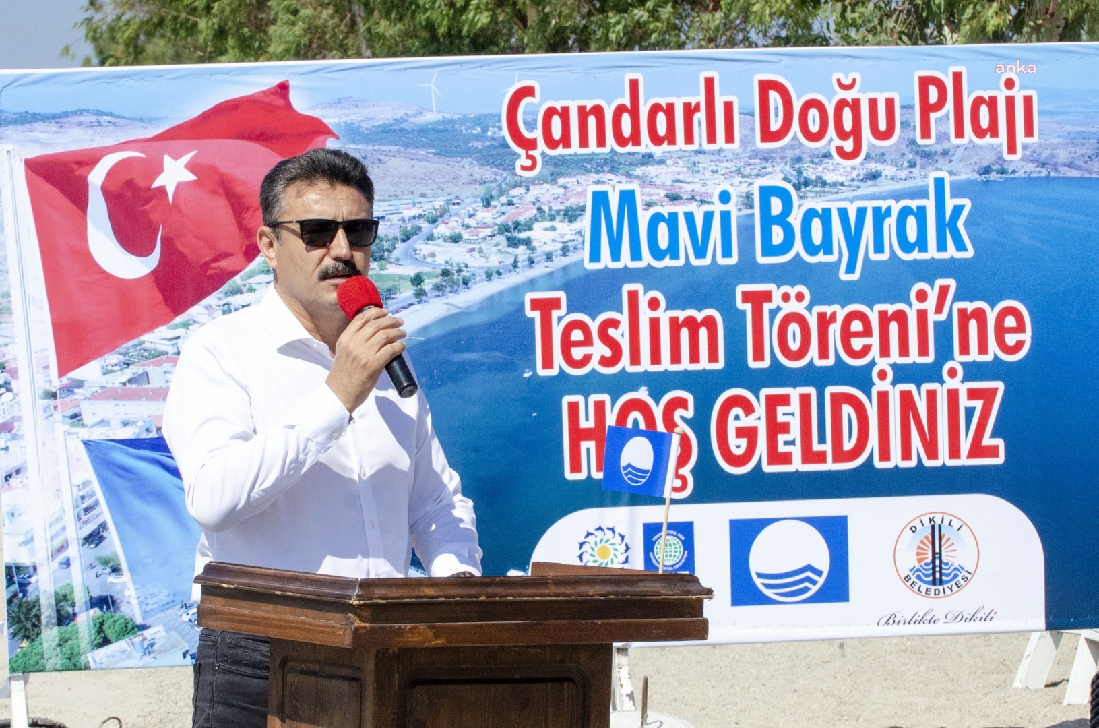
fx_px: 3747
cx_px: 550
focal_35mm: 123
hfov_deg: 16.7
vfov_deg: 11.1
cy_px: 364
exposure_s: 1/2500
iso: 2000
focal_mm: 82
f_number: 13
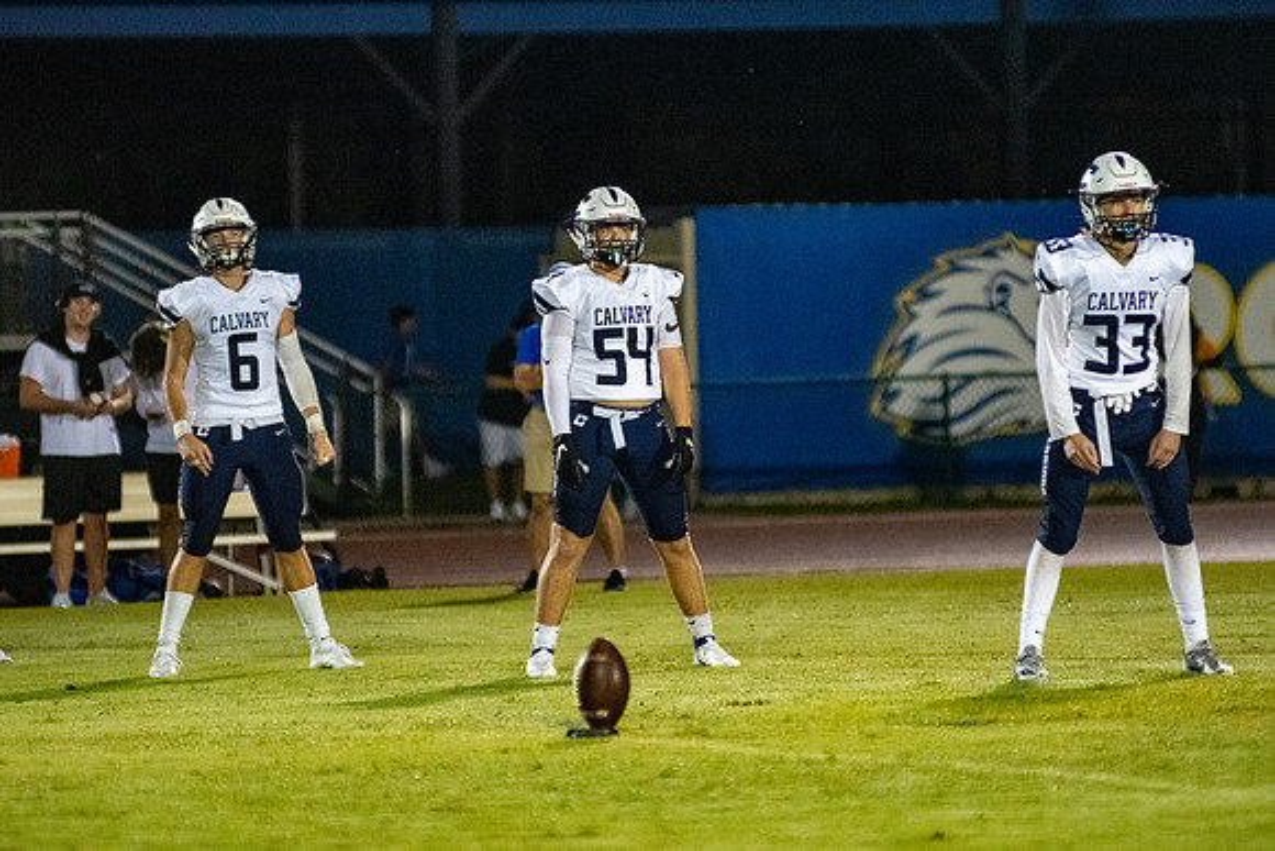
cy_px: 426
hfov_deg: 6.8
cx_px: 638
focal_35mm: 303
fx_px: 10750
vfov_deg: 4.5
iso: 6400
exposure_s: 1/1250
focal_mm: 200
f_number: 2.8
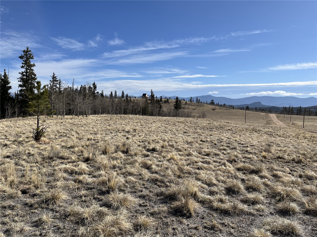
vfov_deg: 53.1
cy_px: 118
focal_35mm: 26
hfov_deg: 67.3
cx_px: 158
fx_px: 238
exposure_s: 1/5076
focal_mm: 5.1
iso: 50
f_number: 1.6
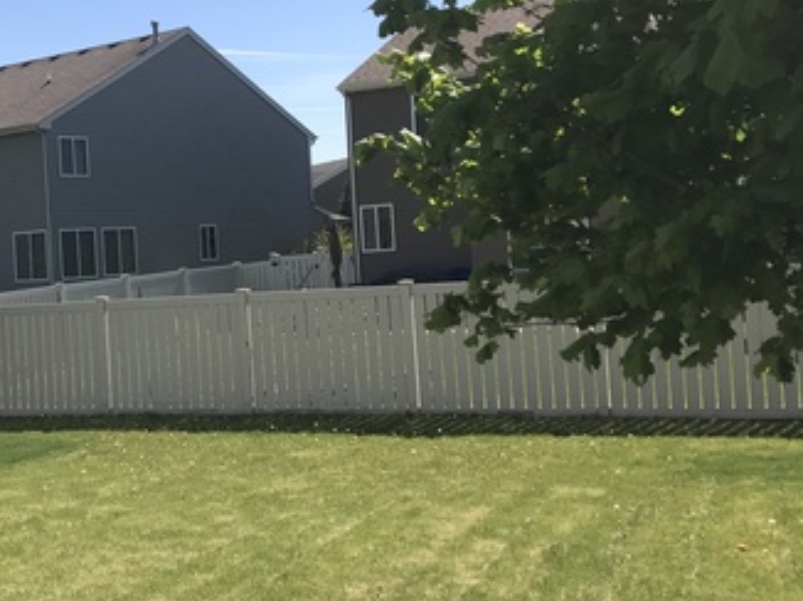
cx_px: 153
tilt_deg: +1.2
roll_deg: +2.6
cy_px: 241
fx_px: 1275
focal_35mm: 55
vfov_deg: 26.5
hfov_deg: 33.9
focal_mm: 3.99
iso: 20
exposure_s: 1/2227
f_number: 1.8
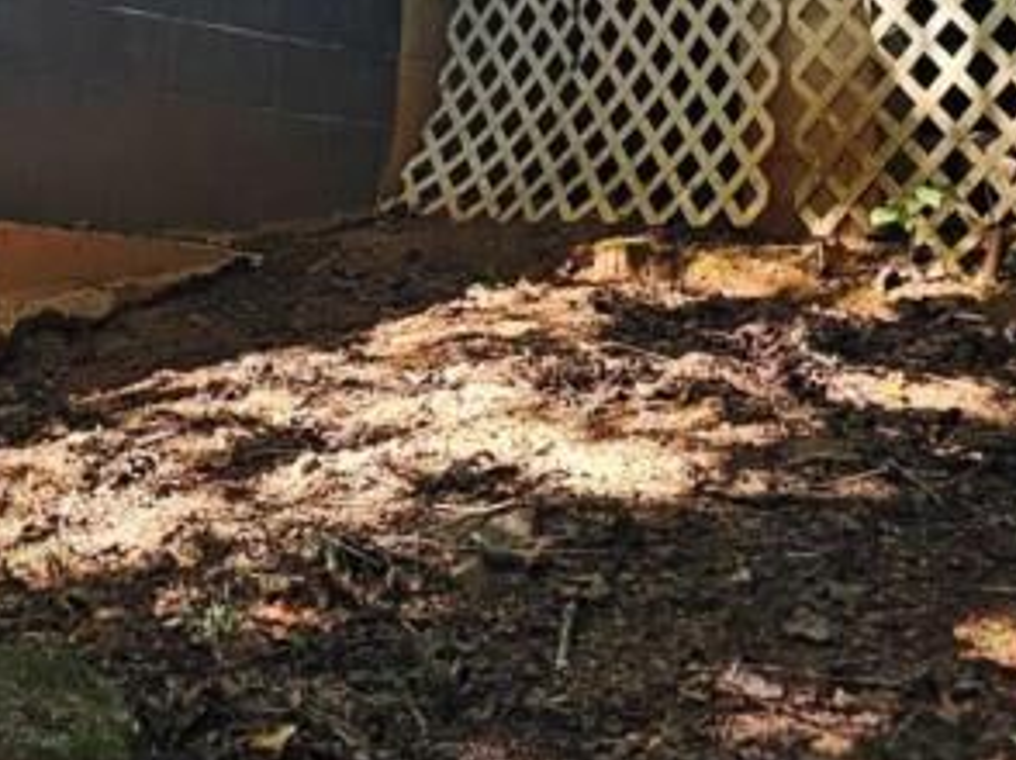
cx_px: -14
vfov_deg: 14.1
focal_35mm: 94
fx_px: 2757
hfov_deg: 20.2
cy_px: -549
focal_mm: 6.3
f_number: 1.7
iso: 32
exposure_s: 1/120
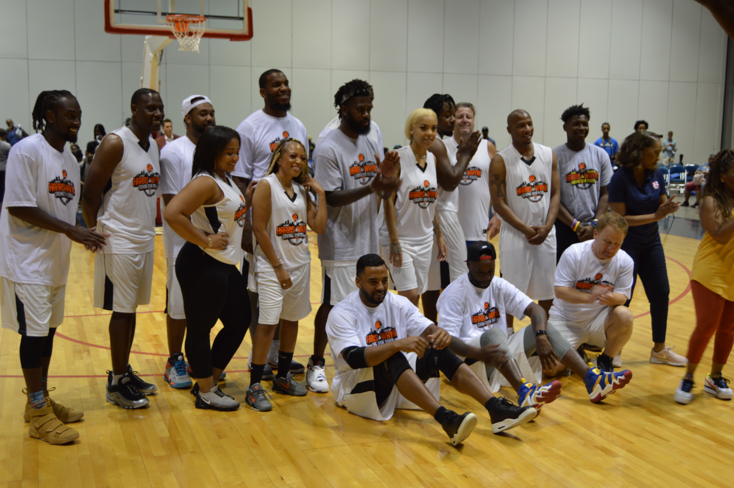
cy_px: 244
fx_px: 917
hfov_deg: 43.6
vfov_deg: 29.8
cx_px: 367
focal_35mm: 45
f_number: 4.2
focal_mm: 30
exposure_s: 1/60
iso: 560
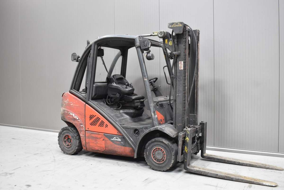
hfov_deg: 55.1
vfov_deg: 38.4
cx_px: 142
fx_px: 272
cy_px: 95
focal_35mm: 34
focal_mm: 23
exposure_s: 1/25
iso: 1600
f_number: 4.5
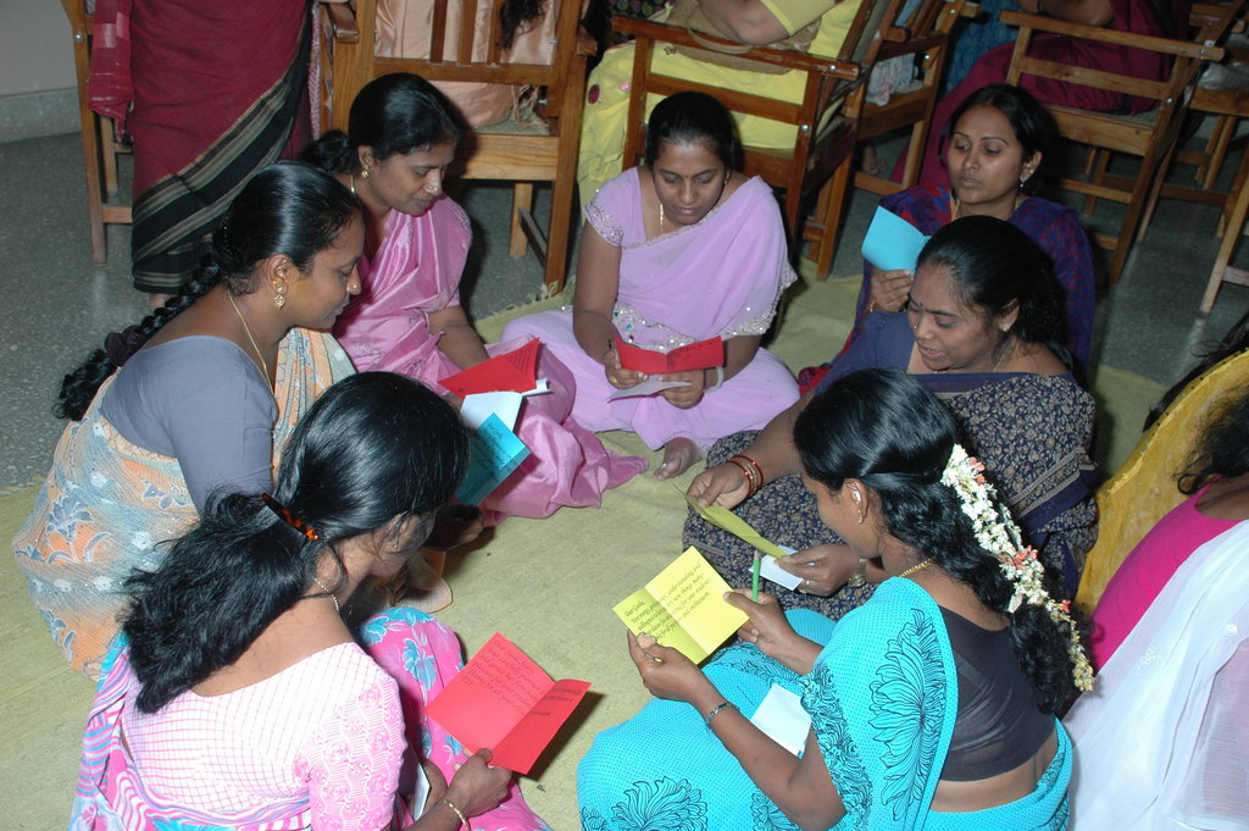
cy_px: 416
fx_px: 1352
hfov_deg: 49.6
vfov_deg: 34.2
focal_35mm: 39
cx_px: 624
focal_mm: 26
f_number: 4.5
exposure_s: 1/125
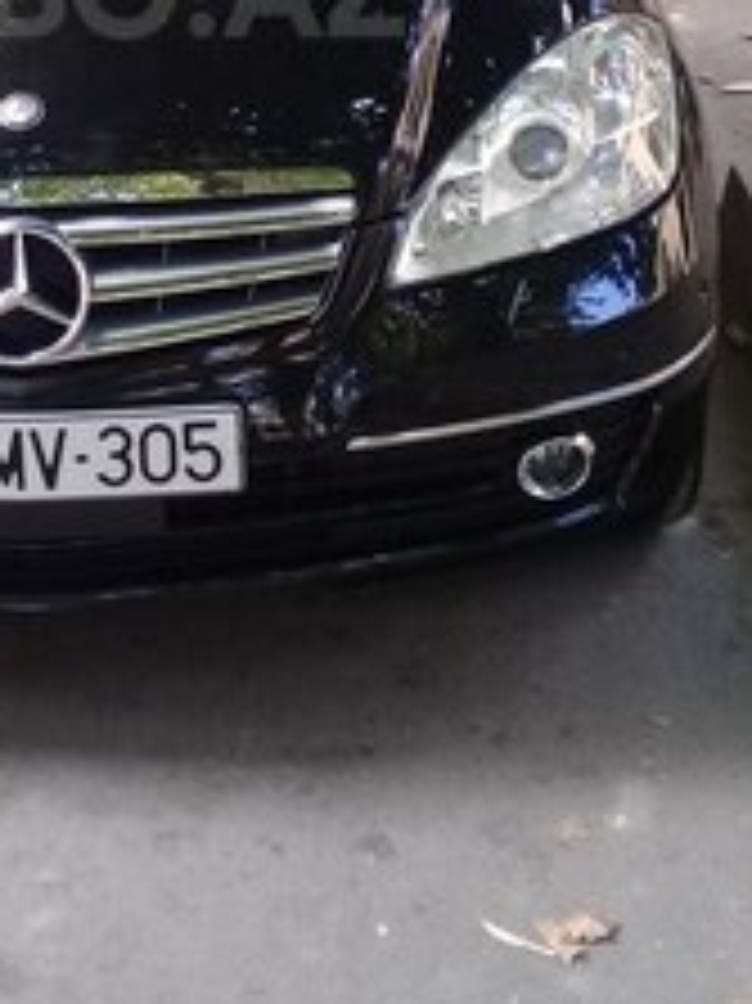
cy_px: -14
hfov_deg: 20.8
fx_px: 2001
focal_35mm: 69
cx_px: 59
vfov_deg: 26.6
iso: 64
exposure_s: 1/50
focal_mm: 3.3
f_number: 2.2
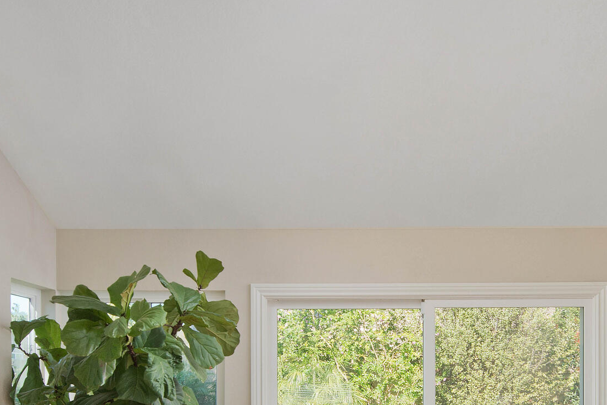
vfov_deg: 33.1
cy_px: 370
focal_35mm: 38
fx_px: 641
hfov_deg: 50.4
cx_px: 355
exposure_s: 1/200
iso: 400
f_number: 5.6
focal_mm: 14
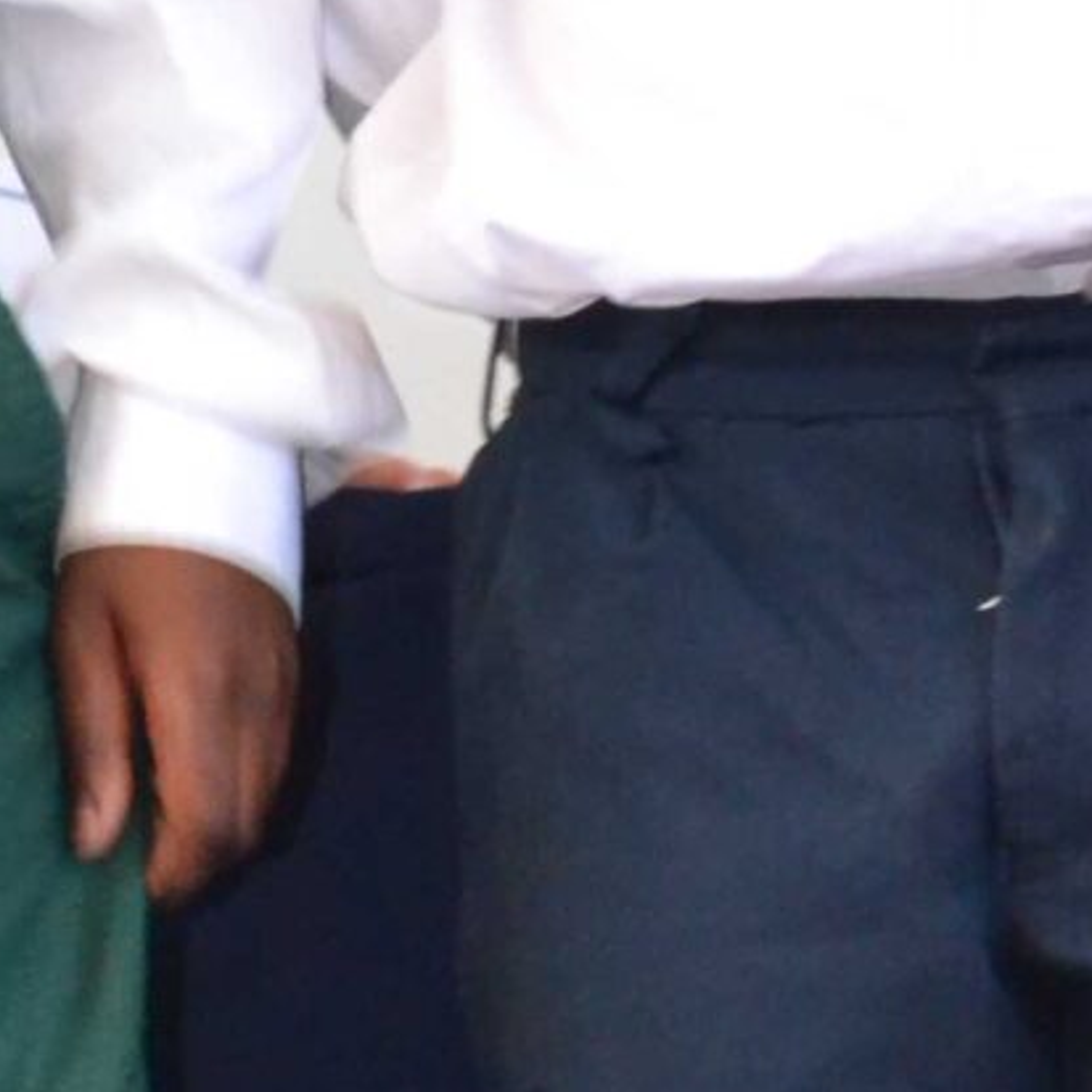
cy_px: 272
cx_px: -115
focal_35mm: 435
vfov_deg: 4.0
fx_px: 15512
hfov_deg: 4.0
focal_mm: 55
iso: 2000
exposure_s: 1/60
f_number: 5.6
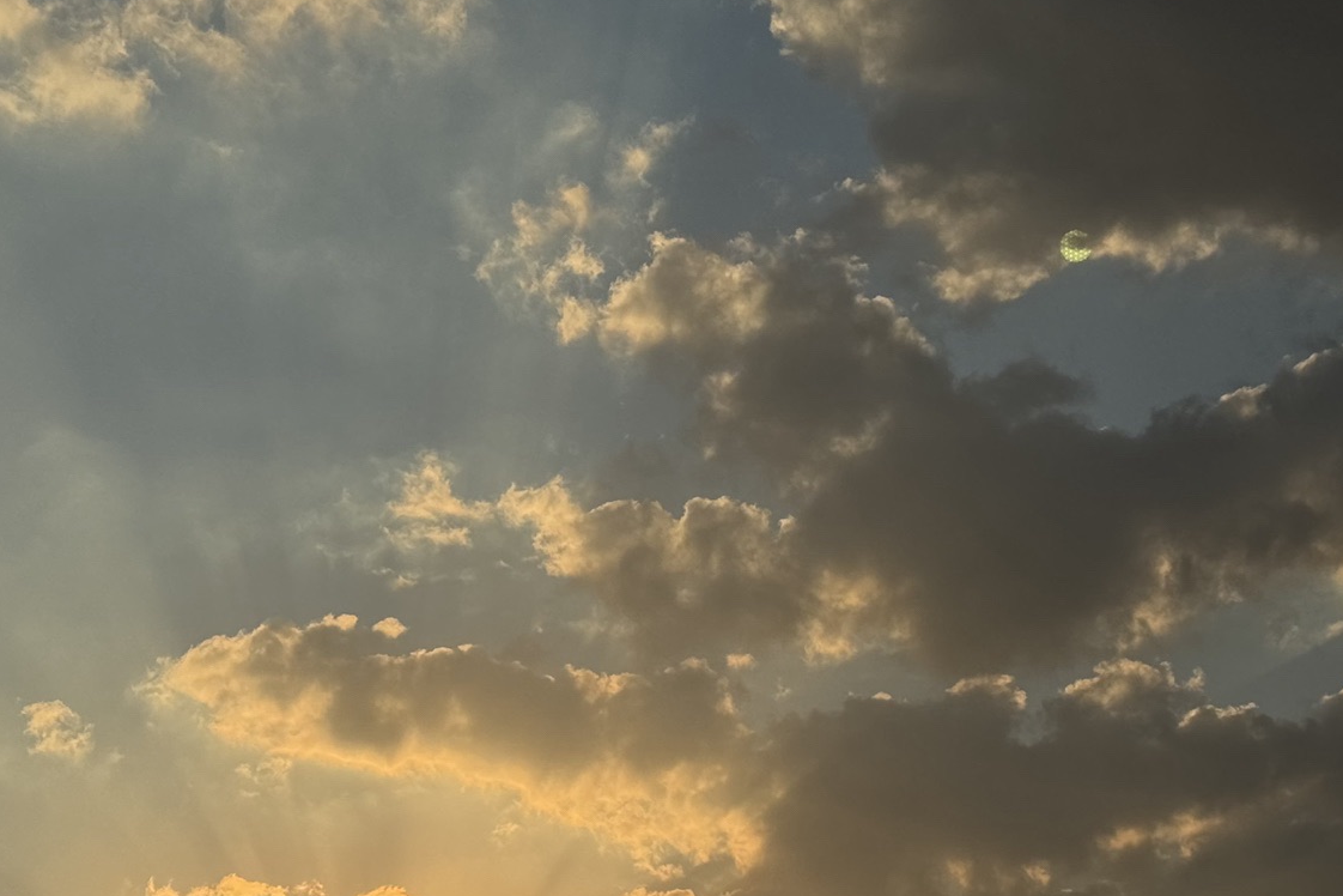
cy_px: 689
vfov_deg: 15.3
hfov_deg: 22.9
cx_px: 713
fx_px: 3320
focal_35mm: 89
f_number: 1.78
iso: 64
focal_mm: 6.76
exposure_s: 1/12500
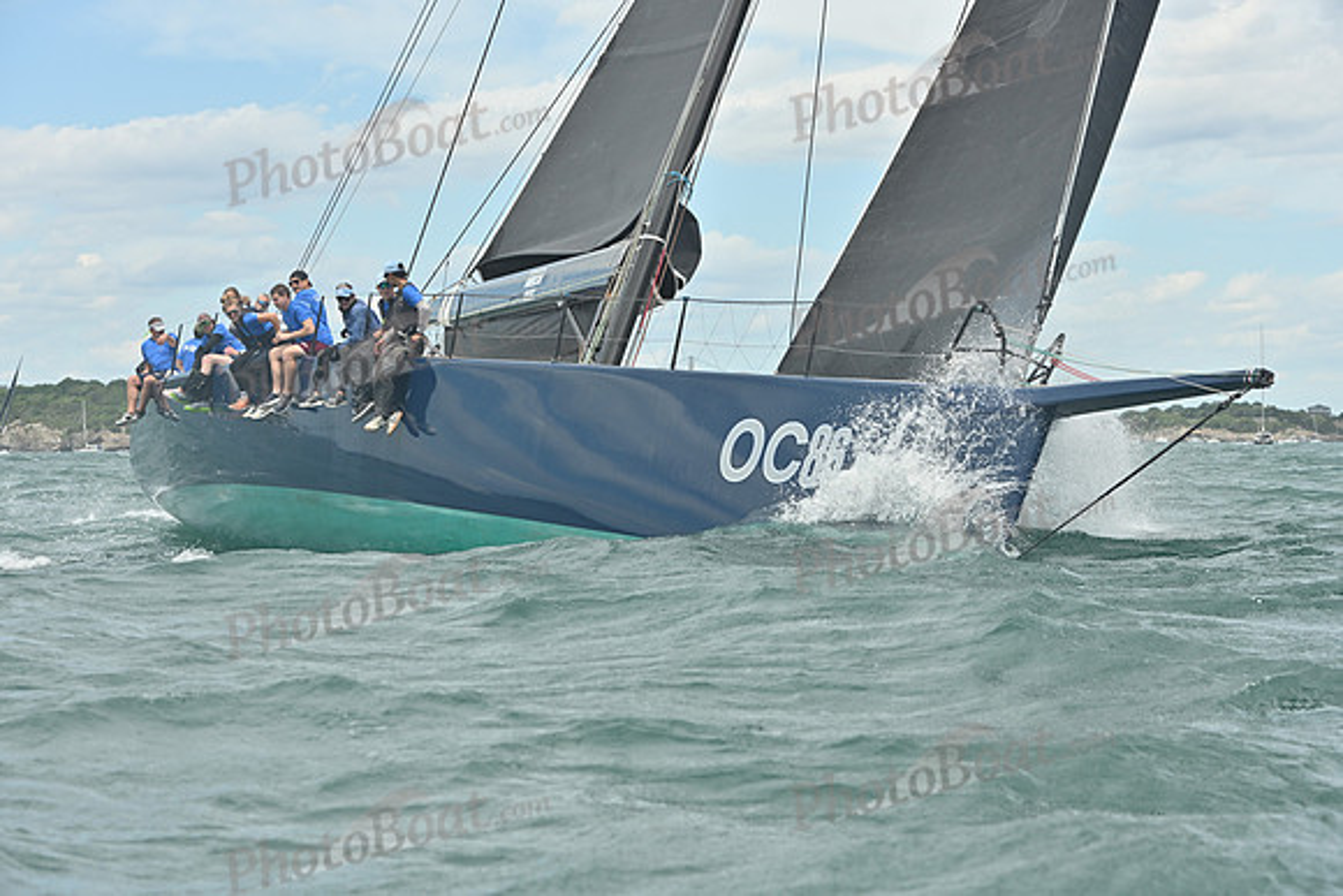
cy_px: 448
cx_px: 672
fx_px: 3731
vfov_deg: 13.7
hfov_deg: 20.4
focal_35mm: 100
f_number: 6.3
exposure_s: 1/1250
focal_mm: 100
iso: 250
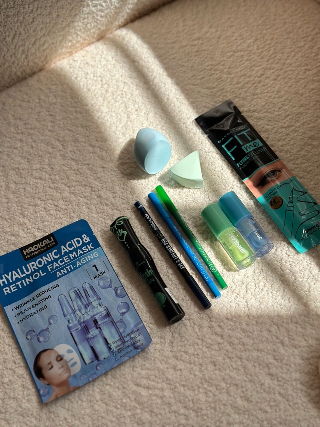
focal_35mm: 48
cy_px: 214
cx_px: 160
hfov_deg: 30.3
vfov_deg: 39.7
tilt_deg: -59.0
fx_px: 592
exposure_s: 1/2070
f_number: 1.78
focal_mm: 6.86
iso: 80
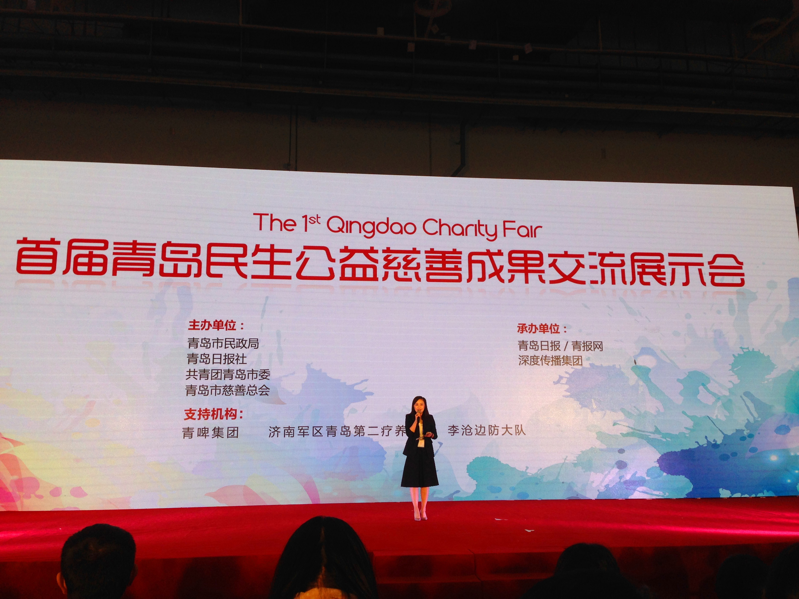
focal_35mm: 33
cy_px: 300
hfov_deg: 55.4
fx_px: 762
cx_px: 400
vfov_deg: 42.9
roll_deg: +0.1
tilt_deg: +9.2
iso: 50
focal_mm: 4.12
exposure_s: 1/120
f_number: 2.4
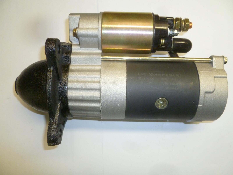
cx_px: 116
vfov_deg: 49.7
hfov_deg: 63.4
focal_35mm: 28
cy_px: 88
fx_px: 188
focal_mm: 5
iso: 250
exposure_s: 1/30
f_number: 3.3
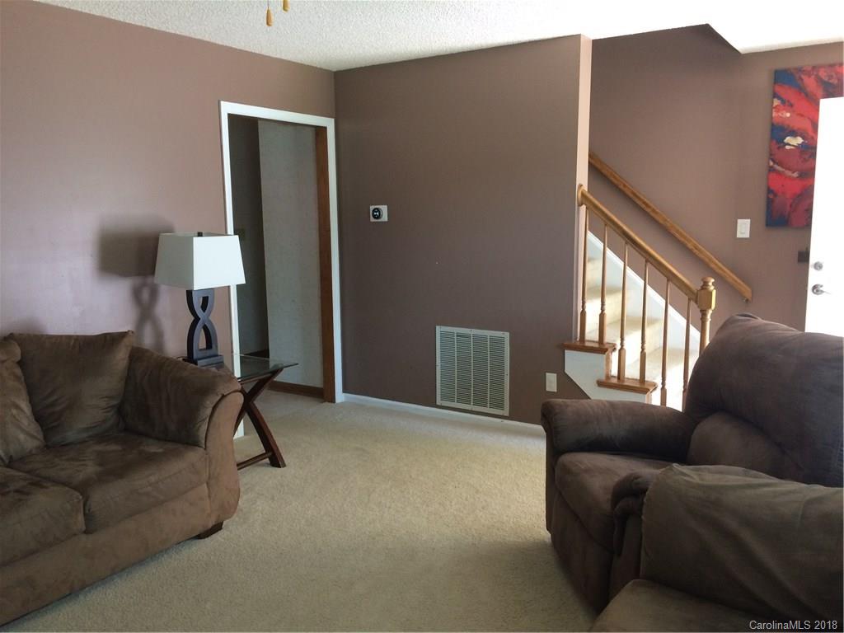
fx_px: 707
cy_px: 316
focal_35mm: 29
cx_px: 422
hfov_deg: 61.7
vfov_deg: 48.2
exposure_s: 1/30
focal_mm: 4.15
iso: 125
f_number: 2.2
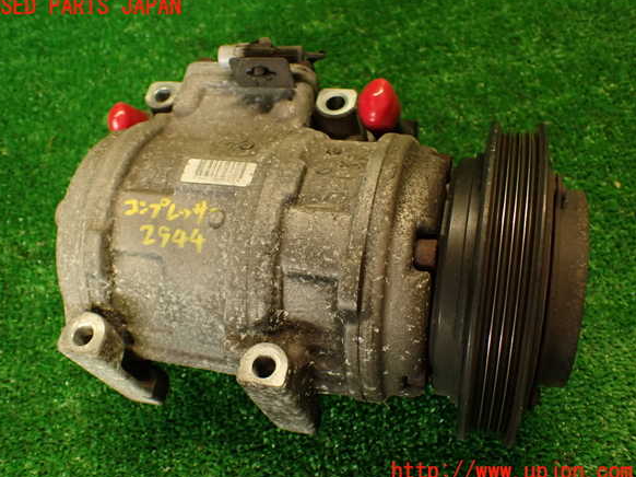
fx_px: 606
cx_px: 310
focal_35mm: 33
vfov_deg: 42.9
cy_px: 240
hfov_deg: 55.4
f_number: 2.4
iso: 250
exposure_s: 1/30
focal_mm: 5.79
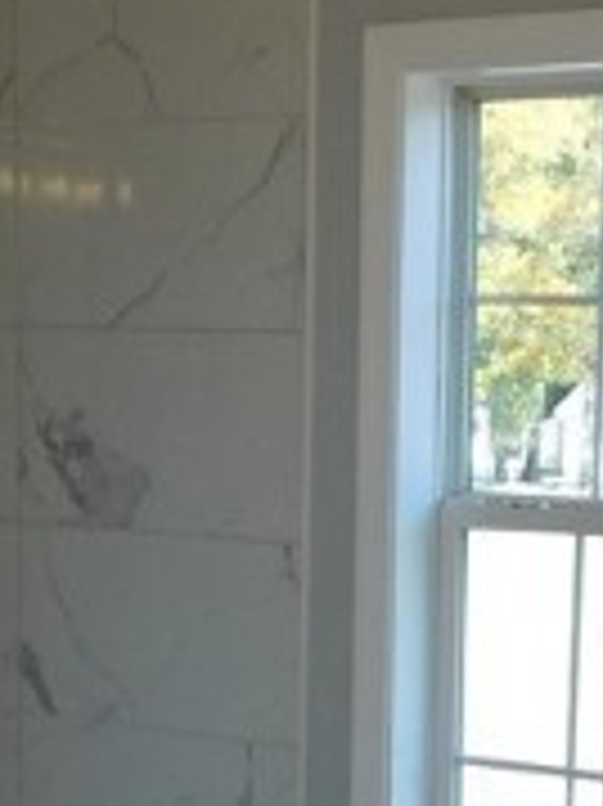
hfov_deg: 12.3
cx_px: 454
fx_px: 2790
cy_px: 1049
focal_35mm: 120
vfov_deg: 15.6
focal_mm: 4.9
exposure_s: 1/100
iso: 125
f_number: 3.2
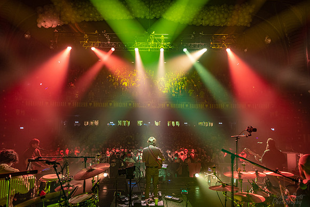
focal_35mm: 24
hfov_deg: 73.7
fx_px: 207
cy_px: 104
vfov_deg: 53.2
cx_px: 155
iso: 720
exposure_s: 1/125
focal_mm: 24
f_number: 2.8
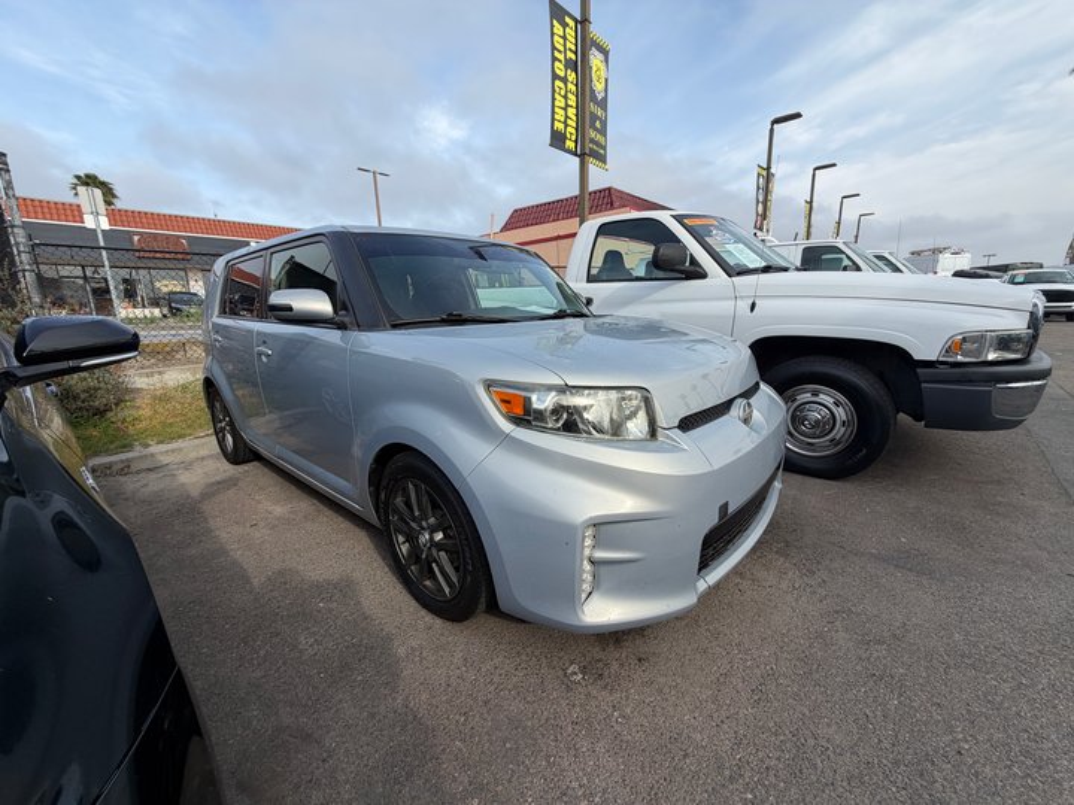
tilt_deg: -12.4
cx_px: 537
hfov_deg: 102.1
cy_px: 402
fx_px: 434
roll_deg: -0.4
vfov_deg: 85.7
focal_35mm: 14
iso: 32
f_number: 2.2
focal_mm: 2.22
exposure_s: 1/770
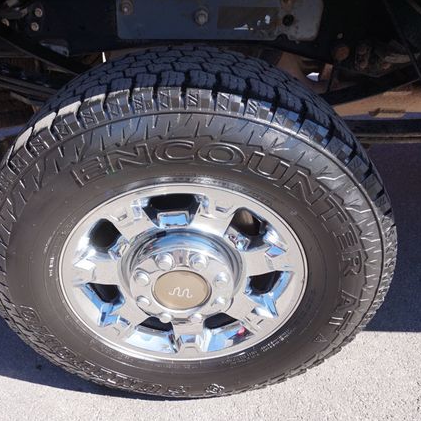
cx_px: 153
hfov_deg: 51.9
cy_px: 212
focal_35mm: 31
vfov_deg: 52.5
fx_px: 427
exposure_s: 1/80
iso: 100
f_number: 6.3
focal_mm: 16
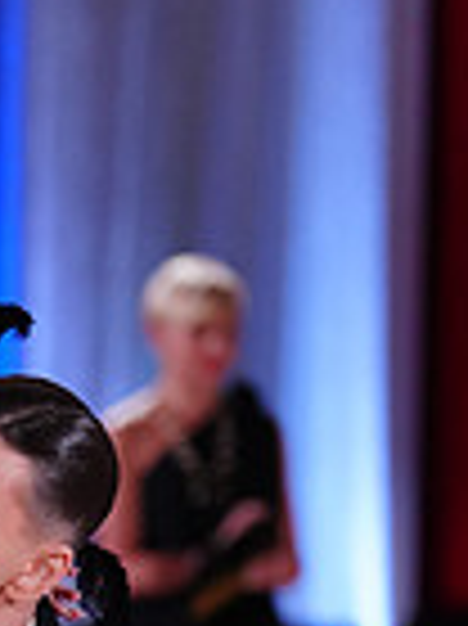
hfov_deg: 3.0
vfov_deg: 4.0
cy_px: 991
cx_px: -353
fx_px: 8973
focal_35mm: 497
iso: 1600
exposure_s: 1/400
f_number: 2.8
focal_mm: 124
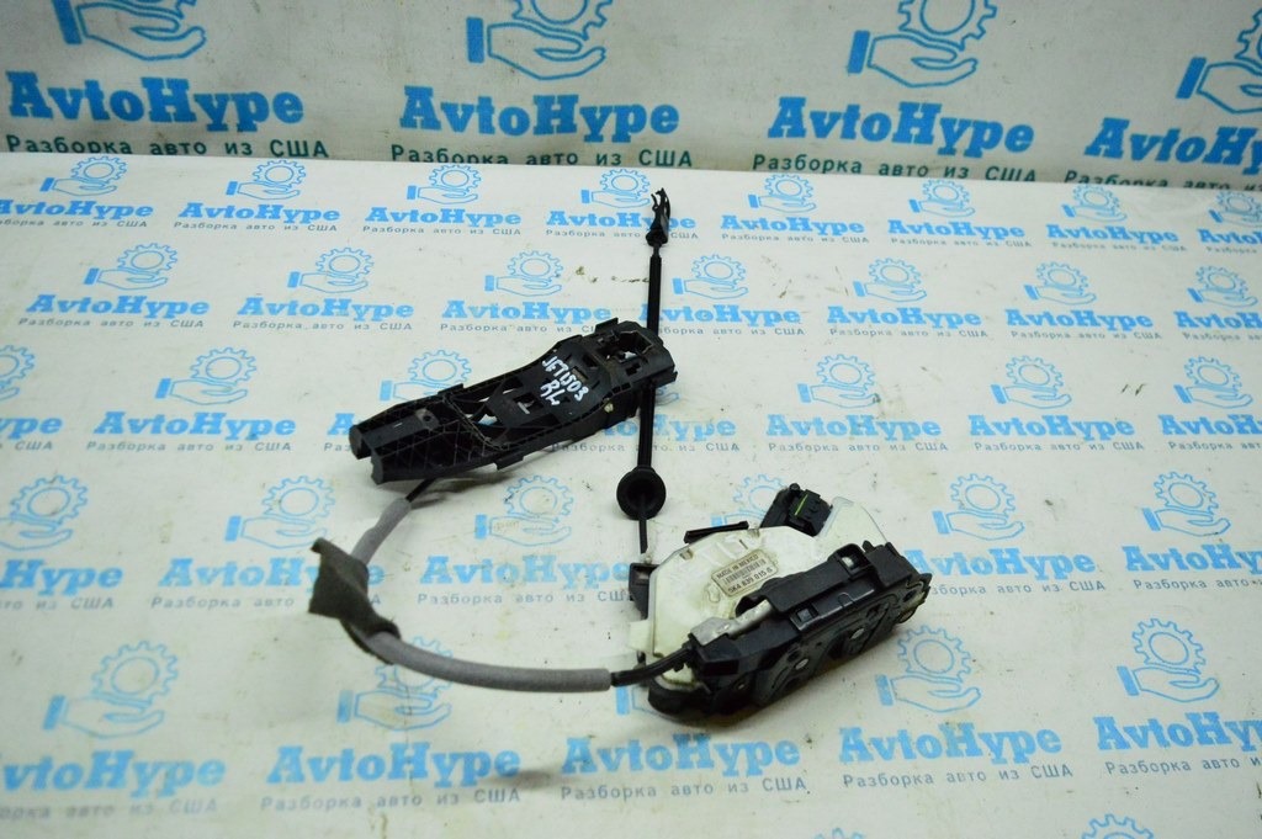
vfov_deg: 41.6
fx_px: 1103
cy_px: 420
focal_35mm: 32
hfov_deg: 59.5
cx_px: 631
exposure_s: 1/1000
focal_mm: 21
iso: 6400
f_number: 4
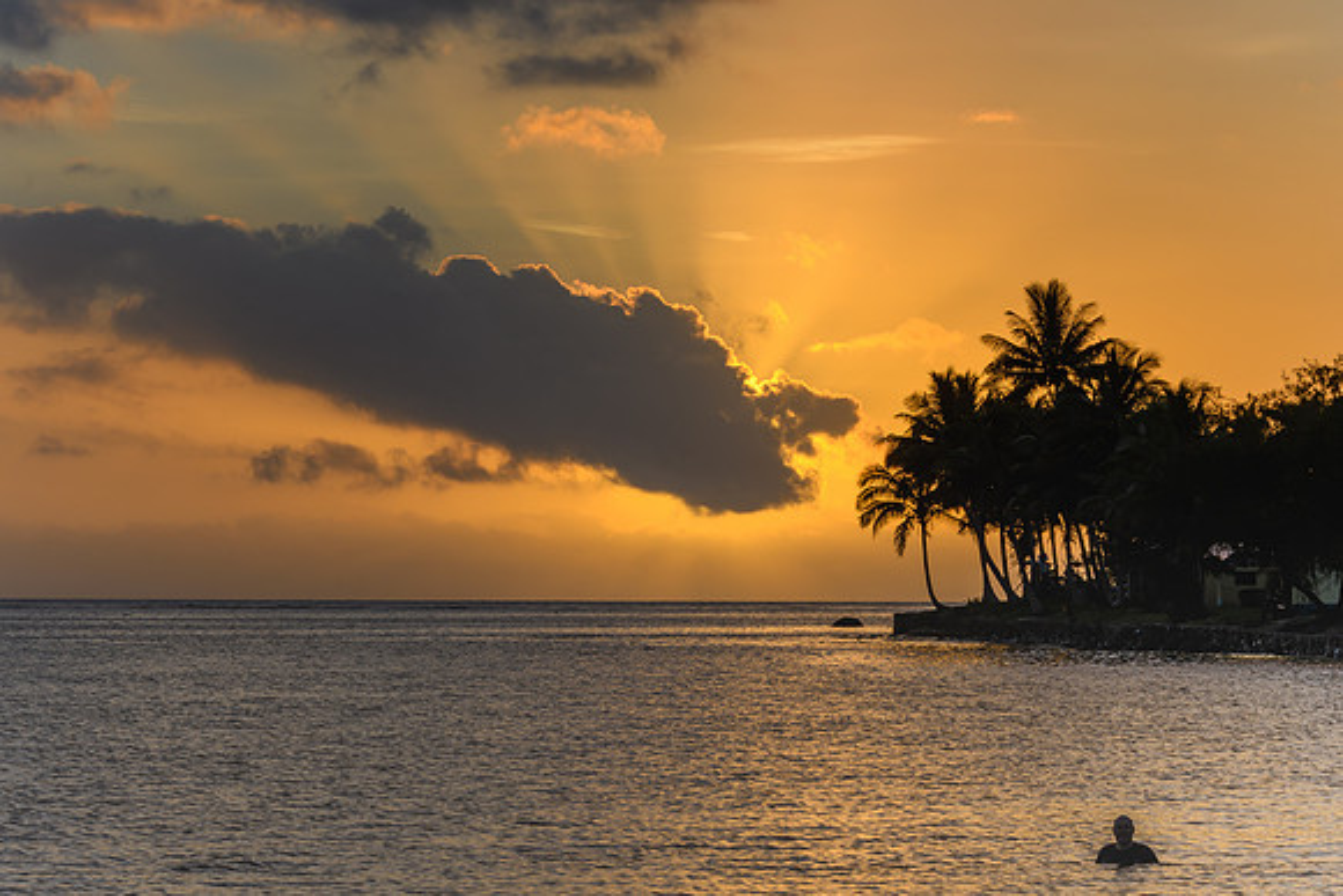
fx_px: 5739
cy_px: 448
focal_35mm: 154
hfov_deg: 13.3
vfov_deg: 8.9
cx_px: 672
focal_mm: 100
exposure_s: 1/100
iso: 50
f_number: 13
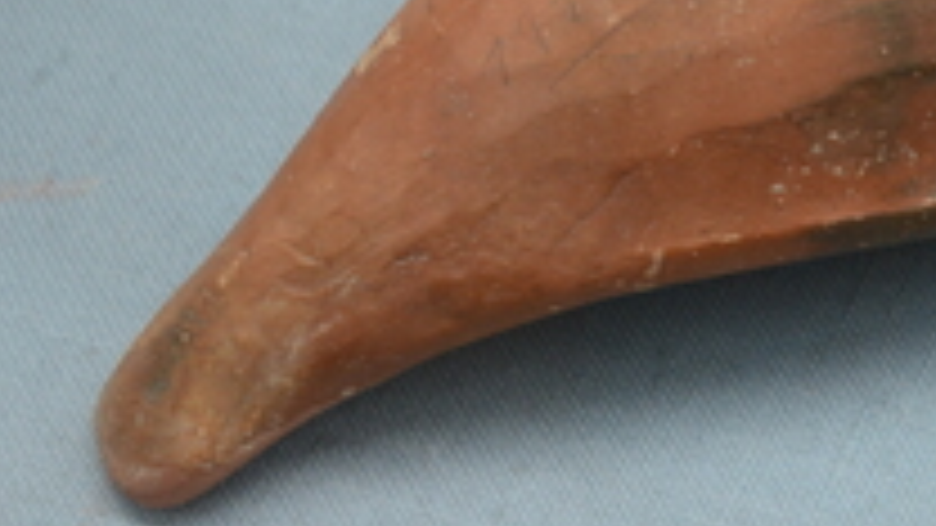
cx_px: 981
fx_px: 3127
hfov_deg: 16.6
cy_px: 43
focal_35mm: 126
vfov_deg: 9.6
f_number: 4.5
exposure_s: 1/50
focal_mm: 38
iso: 1000
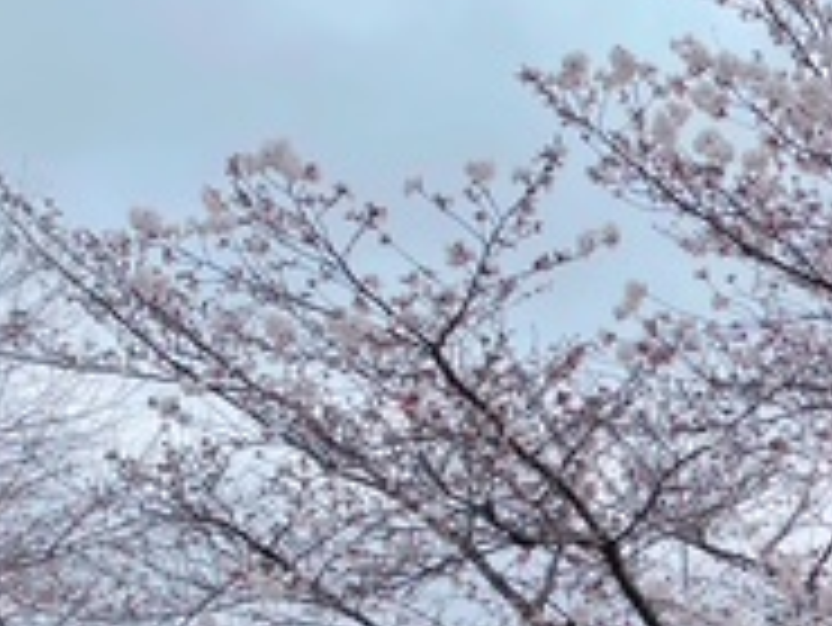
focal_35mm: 90
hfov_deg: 19.3
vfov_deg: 16.2
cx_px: 1210
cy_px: 585
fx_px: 2165
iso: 32
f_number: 1.6
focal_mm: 4.2
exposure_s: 1/2681
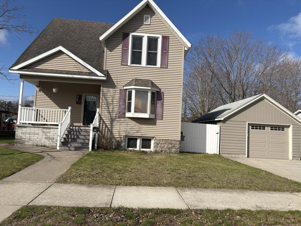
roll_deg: -2.7
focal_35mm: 26
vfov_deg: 53.1
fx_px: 226
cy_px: 113
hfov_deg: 67.3
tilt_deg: +3.7
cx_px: 150
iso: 50
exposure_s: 1/5814
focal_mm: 5.96
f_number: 1.6
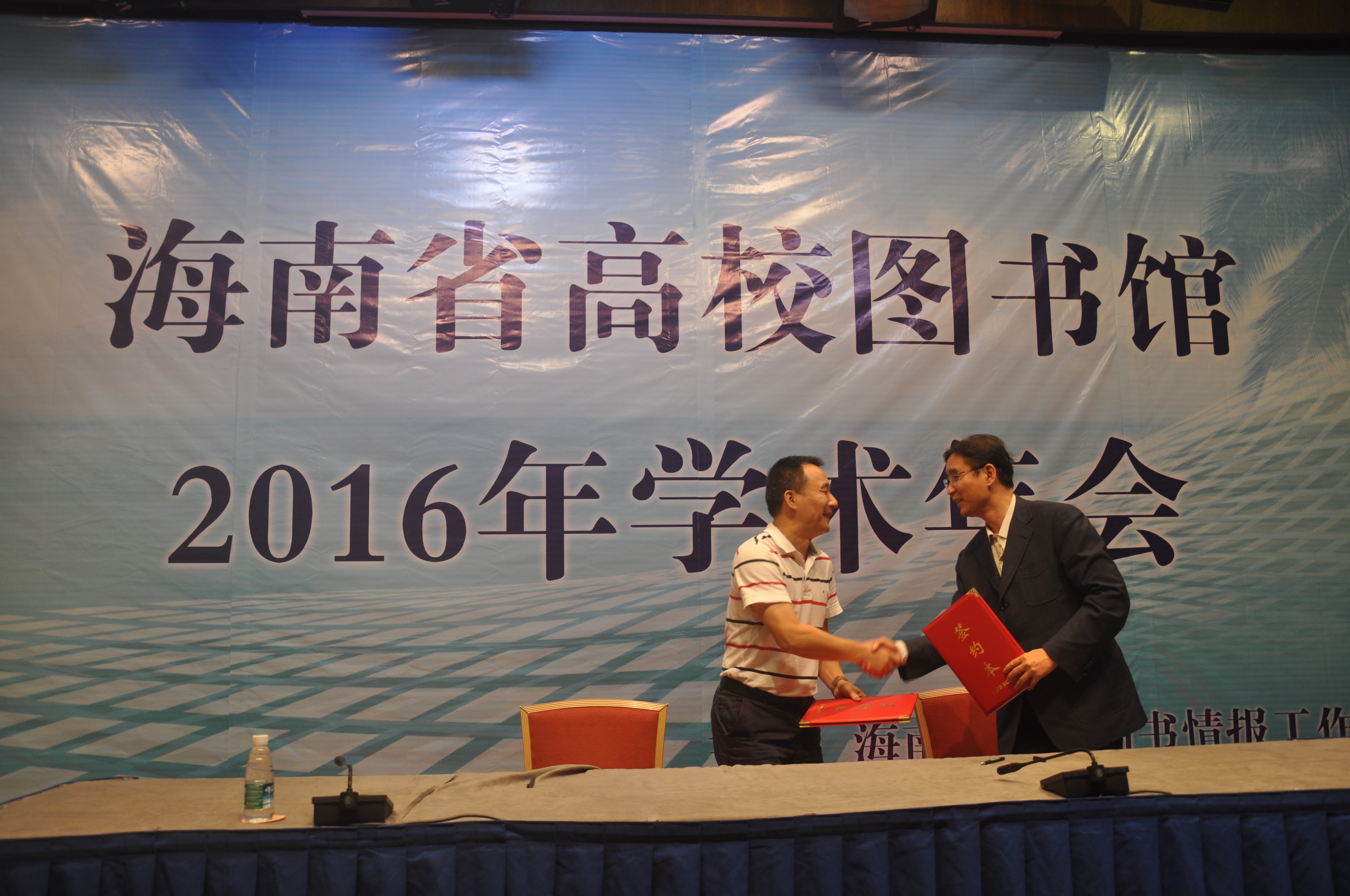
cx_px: 675
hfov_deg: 59.6
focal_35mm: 32
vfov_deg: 41.6
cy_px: 448
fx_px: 1180
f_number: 3.8
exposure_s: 1/50
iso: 320
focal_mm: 21
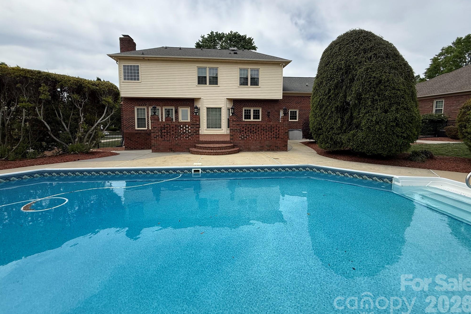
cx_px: 234
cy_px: 139
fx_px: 196
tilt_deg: -3.6
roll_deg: -1.5
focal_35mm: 15
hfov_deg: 100.4
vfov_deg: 77.0
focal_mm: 2.22
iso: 50
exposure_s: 1/1399
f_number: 2.2
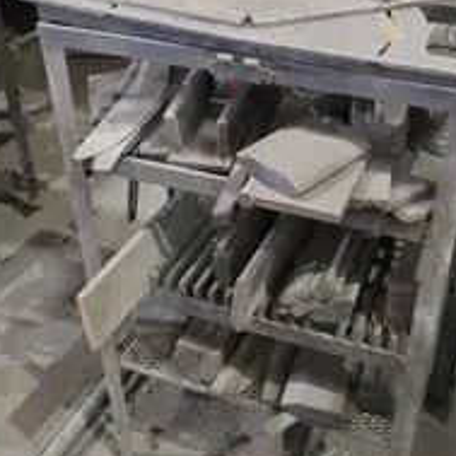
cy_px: 273
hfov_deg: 39.0
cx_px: 275
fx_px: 641
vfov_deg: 39.0
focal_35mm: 43
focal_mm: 5.4
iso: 1250
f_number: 1.8
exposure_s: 1/40
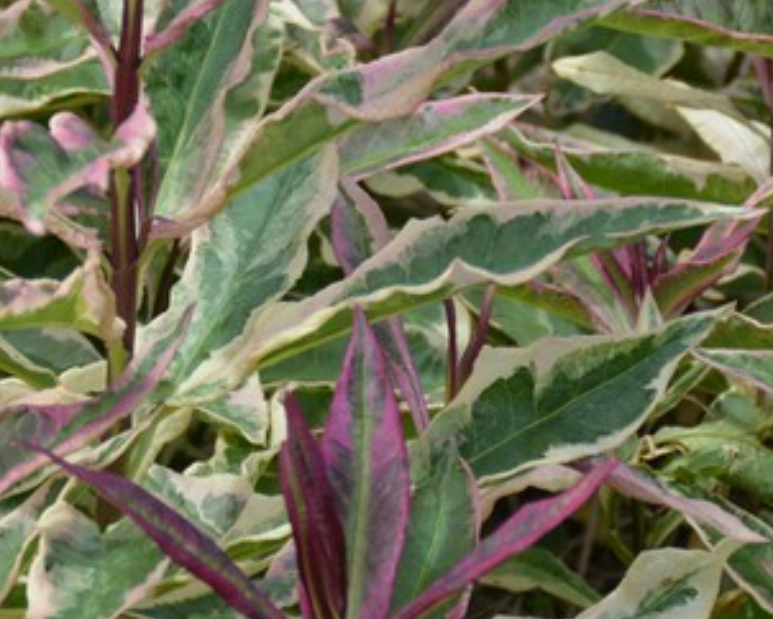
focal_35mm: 382
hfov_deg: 5.0
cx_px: -97
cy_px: 188
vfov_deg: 4.1
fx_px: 8745
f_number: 6.3
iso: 200
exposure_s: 1/640
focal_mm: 80
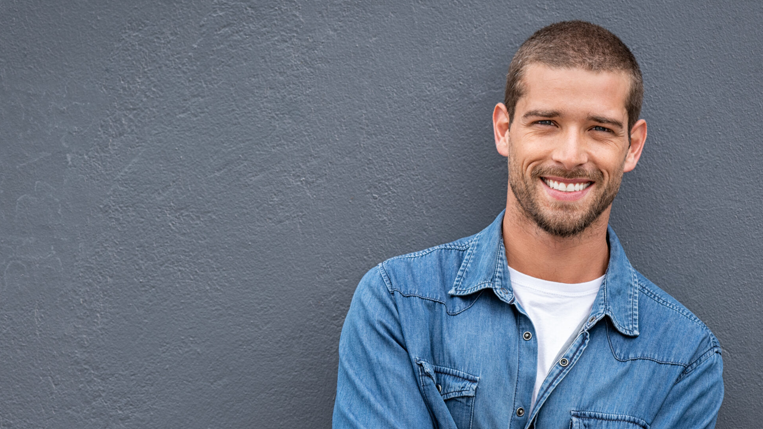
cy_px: 307
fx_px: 3540
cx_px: 371
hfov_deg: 12.3
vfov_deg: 6.9
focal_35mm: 175
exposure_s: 1/200
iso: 200
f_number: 6.3
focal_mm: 105
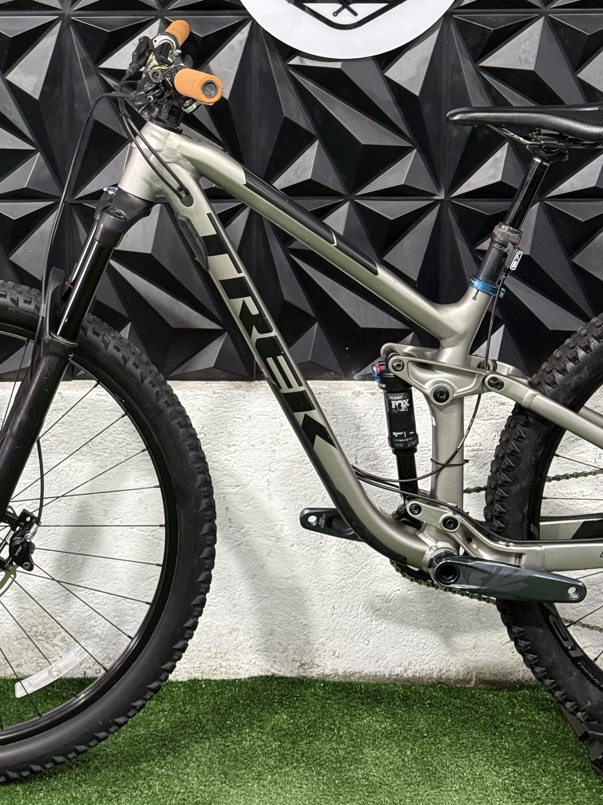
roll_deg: -0.5
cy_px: 168
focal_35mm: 77
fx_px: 1788
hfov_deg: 19.0
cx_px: 123
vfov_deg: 24.9
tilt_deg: -8.4
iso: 250
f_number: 1.78
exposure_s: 1/60
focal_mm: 6.76
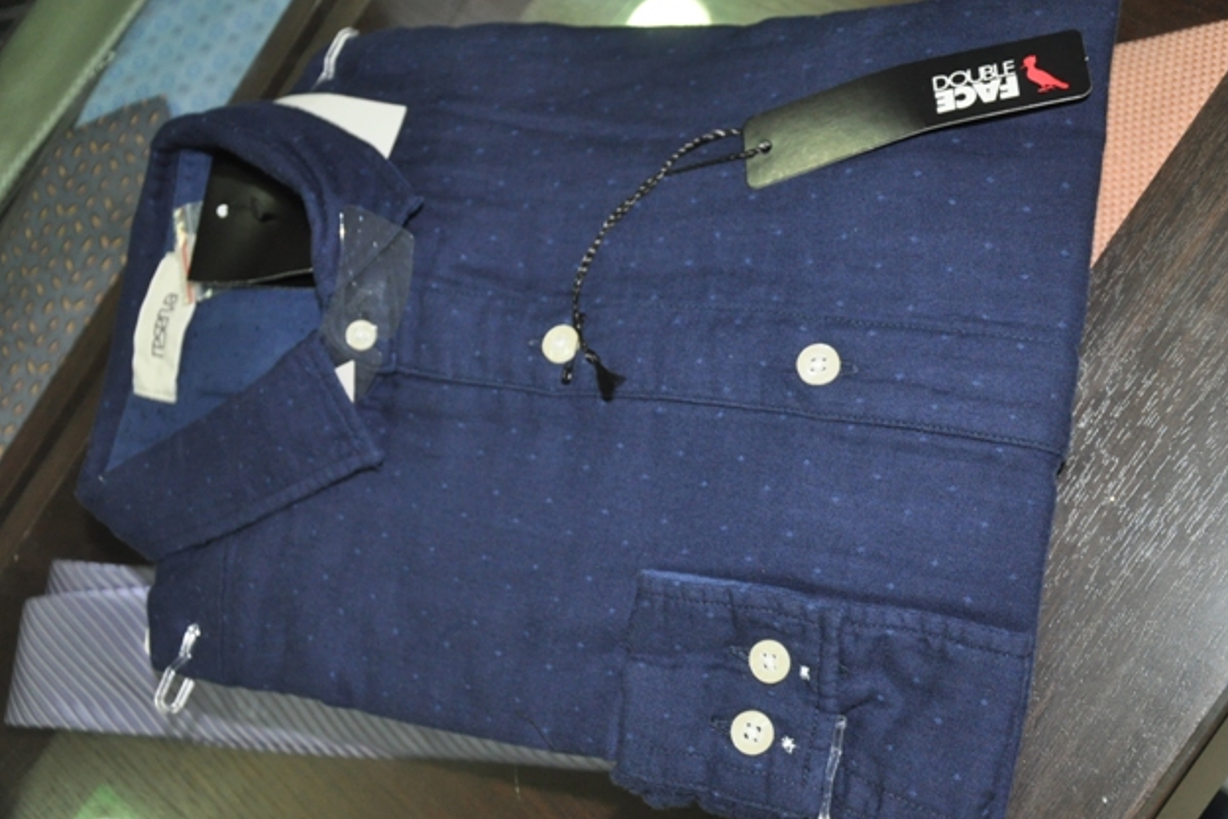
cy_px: 406
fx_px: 1569
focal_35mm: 46
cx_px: 627
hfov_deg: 42.7
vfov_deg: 29.3
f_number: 4.5
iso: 1250
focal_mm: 30
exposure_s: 1/60
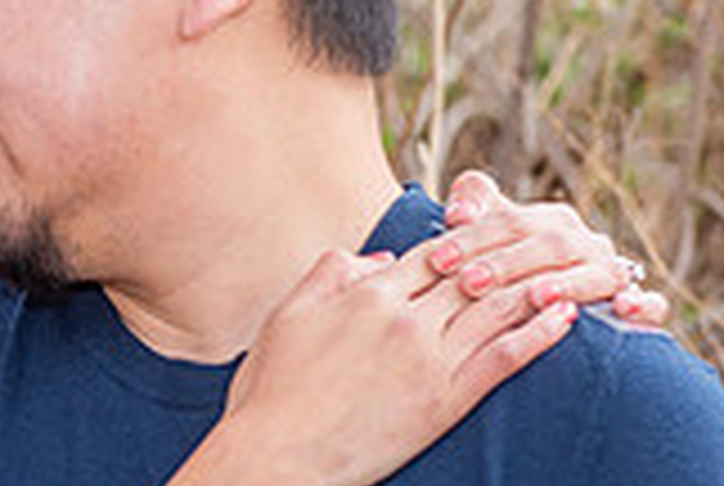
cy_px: 403
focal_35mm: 252
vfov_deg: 5.5
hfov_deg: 8.1
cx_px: -175
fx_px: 5077
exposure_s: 1/125
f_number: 5
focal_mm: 70
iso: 500
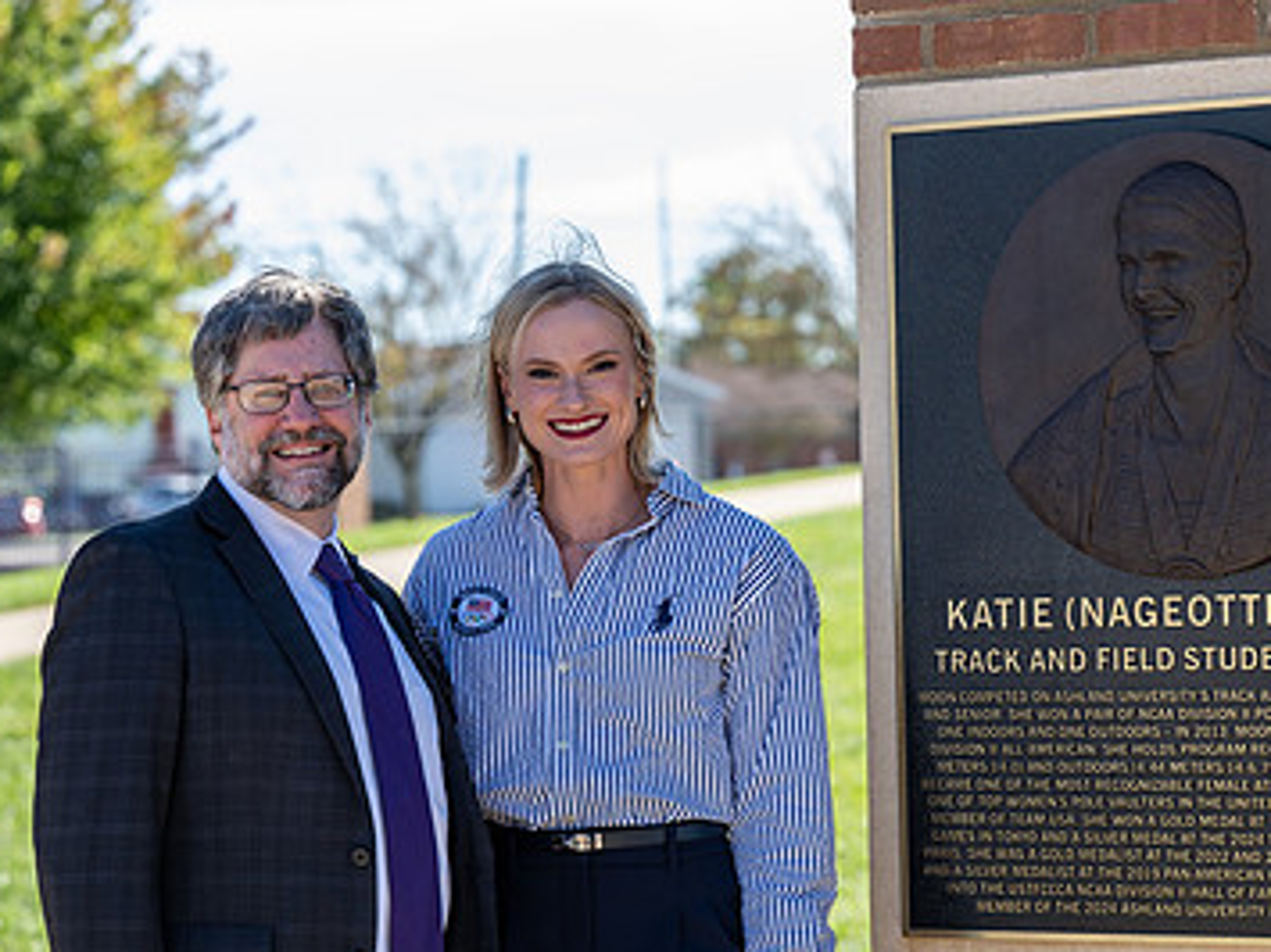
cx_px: 698
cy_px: 689
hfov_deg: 16.7
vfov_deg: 12.5
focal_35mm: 118
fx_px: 4331
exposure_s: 1/200
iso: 50
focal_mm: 75
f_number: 3.5
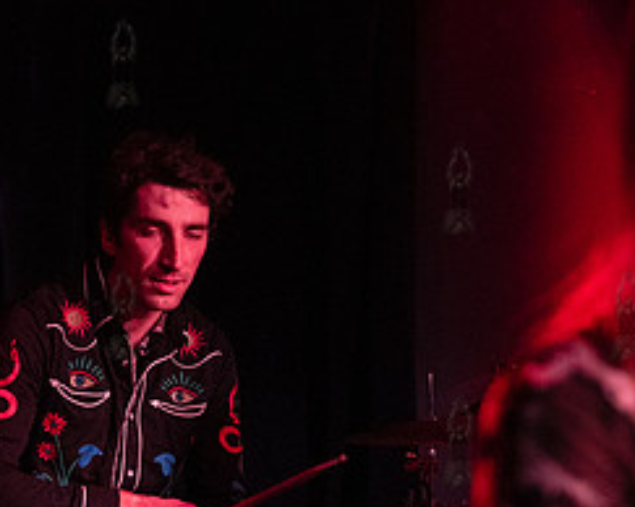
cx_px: 120
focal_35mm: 94
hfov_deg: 20.2
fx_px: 1765
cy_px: 314
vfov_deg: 16.3
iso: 12800
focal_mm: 42
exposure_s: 1/400
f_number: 3.2
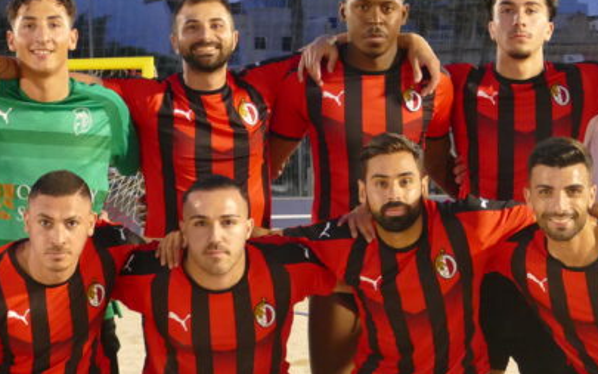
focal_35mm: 121
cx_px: 254
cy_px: 211
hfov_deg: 17.2
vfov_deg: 10.8
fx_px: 1972
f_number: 3.3
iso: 1600
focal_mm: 17.27
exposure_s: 1/50
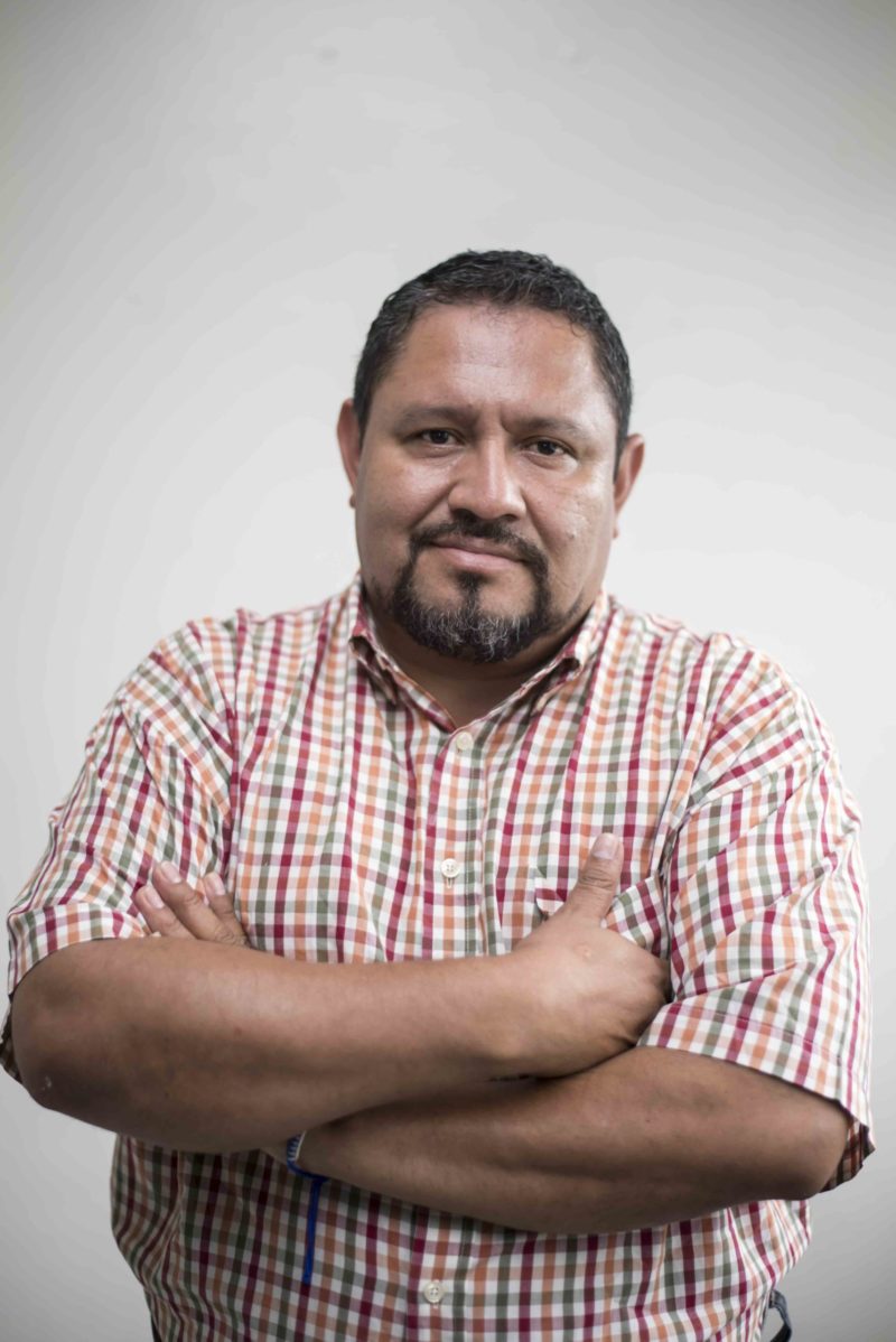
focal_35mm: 50
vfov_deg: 39.6
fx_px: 1864
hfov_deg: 27.0
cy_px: 671
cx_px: 448
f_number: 1.8
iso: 50
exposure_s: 1/125
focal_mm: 50
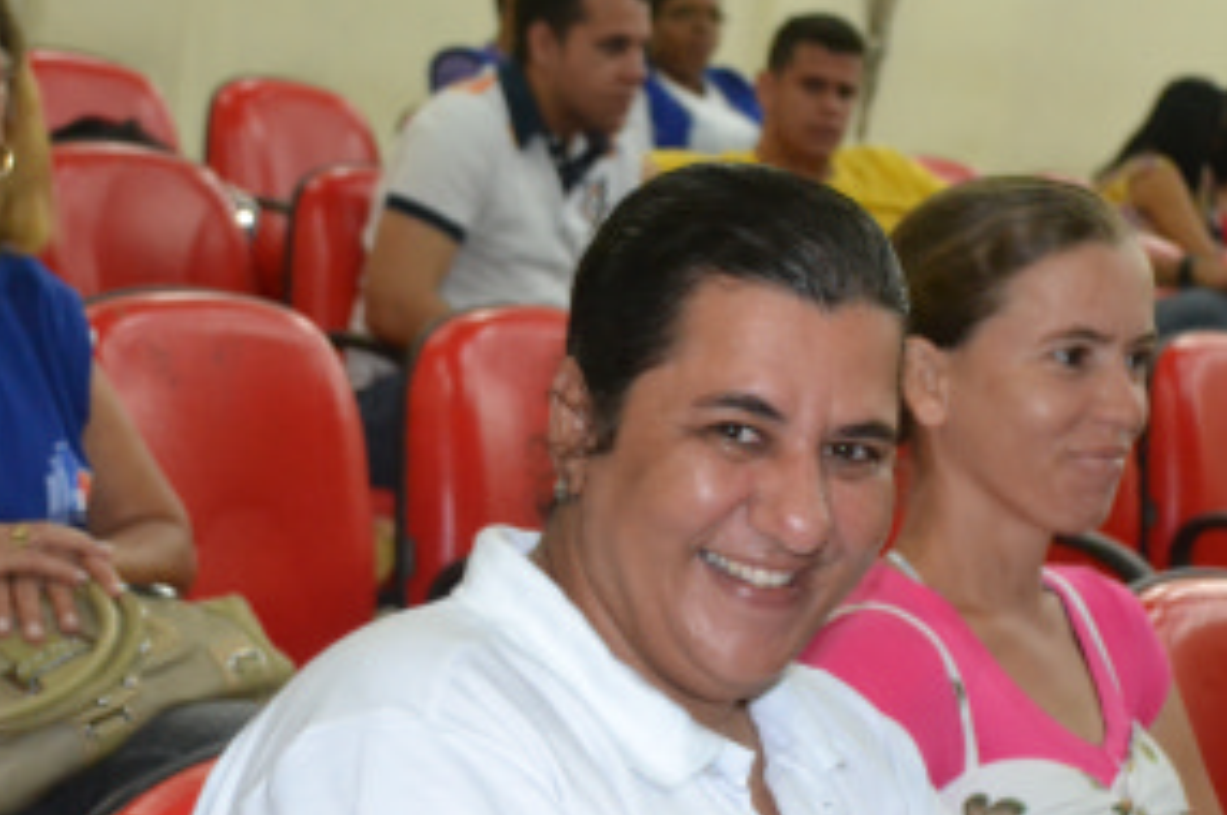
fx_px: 2860
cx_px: 665
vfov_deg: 16.2
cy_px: 555
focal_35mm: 84
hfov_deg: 24.2
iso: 3200
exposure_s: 1/60
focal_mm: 32
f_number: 4.2
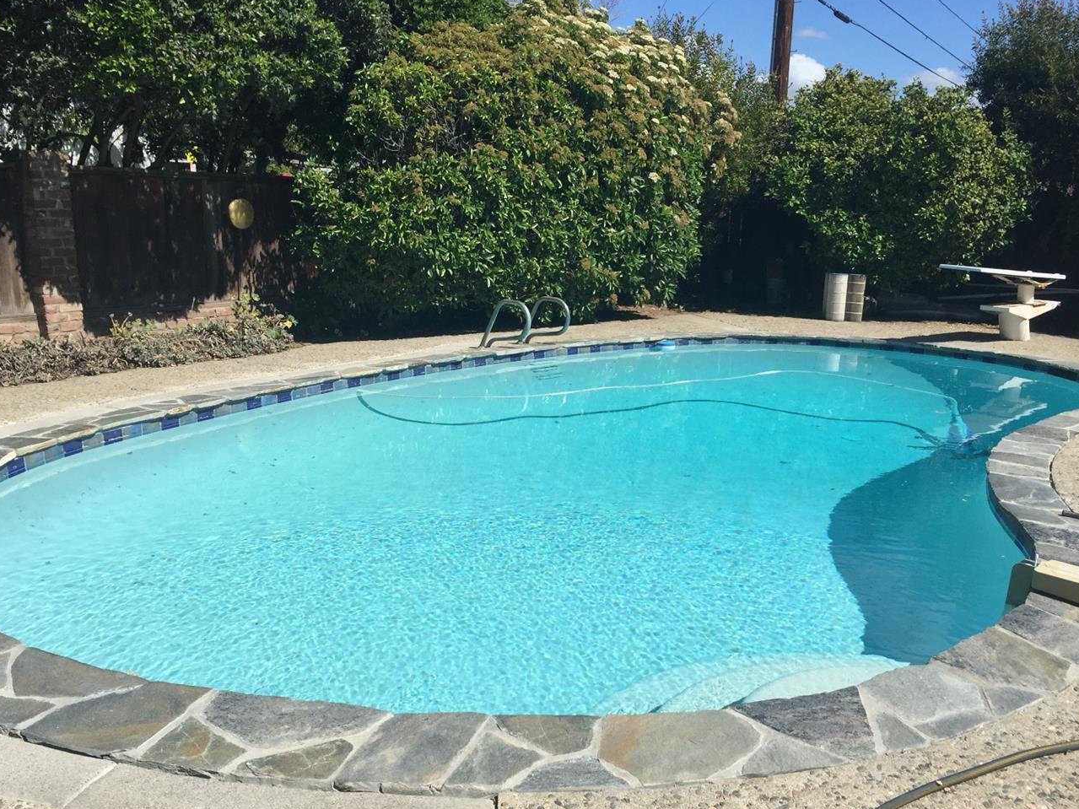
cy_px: 455
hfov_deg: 54.0
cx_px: 557
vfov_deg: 41.7
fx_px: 1060
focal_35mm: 34
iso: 32
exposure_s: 1/3049
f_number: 2.2
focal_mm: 4.15
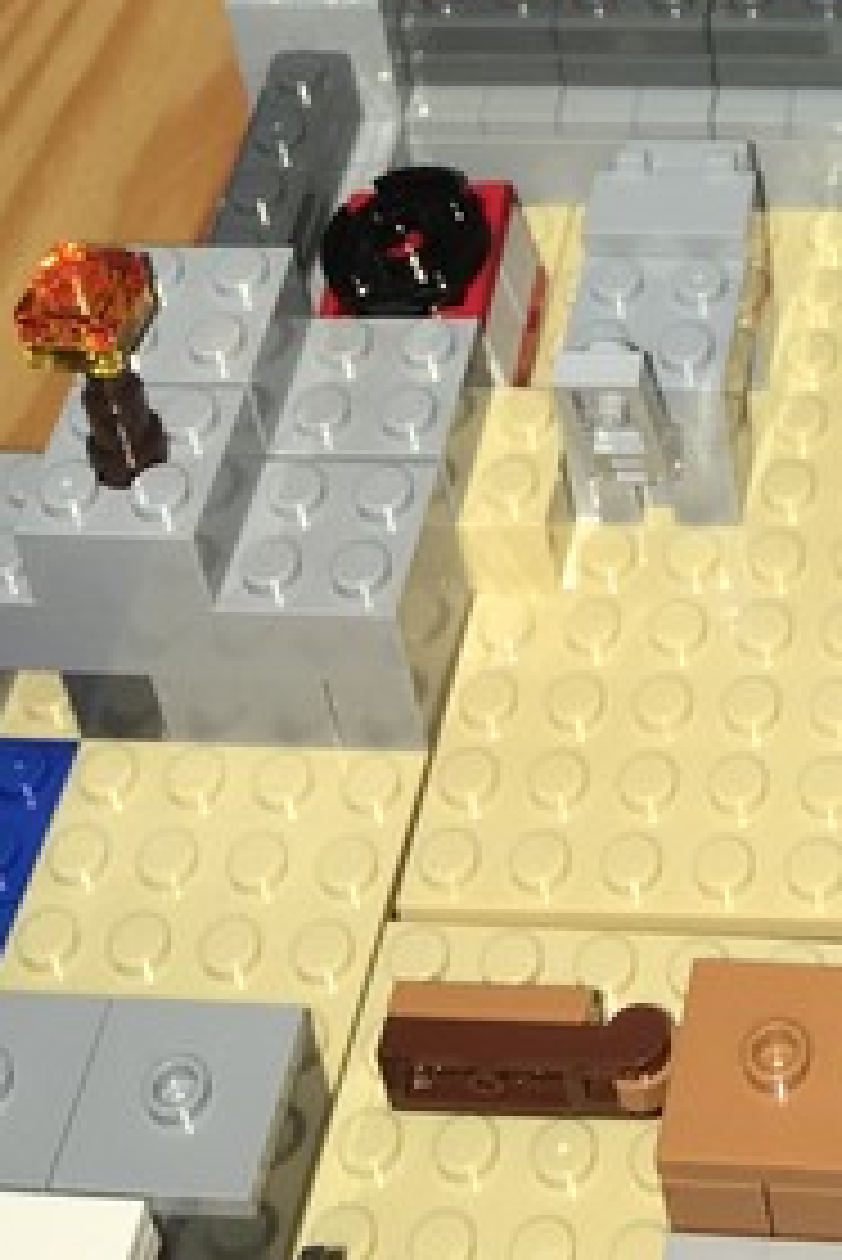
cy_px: -549
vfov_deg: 18.9
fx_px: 3399
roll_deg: +3.4
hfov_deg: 13.5
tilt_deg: -34.9
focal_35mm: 97
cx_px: 1137
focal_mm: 4.15
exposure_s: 1/33
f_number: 2.2
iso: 25
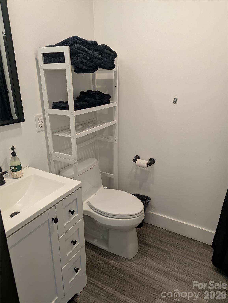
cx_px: 114
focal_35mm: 24
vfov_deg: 71.5
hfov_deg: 56.9
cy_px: 152
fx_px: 210
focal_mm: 6.81
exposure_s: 1/30
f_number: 1.85
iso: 59
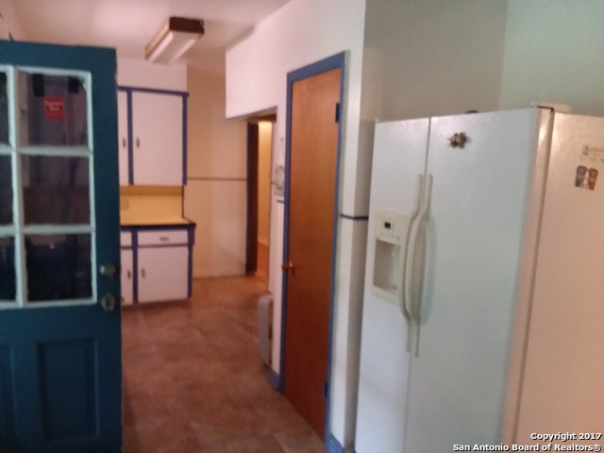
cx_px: 302
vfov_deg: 51.4
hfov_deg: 65.3
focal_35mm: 27
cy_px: 226
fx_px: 471
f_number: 1.9
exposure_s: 1/15
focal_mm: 2.91
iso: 320
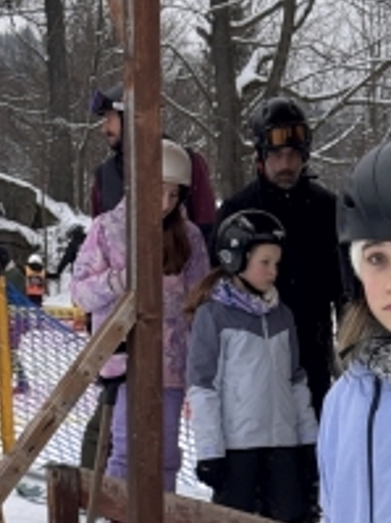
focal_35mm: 145
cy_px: 591
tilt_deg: -9.8
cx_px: 391
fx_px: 2186
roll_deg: -0.4
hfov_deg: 10.1
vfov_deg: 13.3
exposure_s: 1/383
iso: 64
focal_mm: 6.76
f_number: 1.78
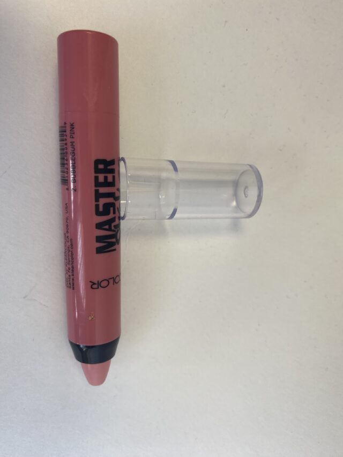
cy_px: 228
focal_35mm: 25
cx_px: 172
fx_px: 330
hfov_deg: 54.9
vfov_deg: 69.4
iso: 64
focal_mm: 4.25
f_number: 1.8
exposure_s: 1/120
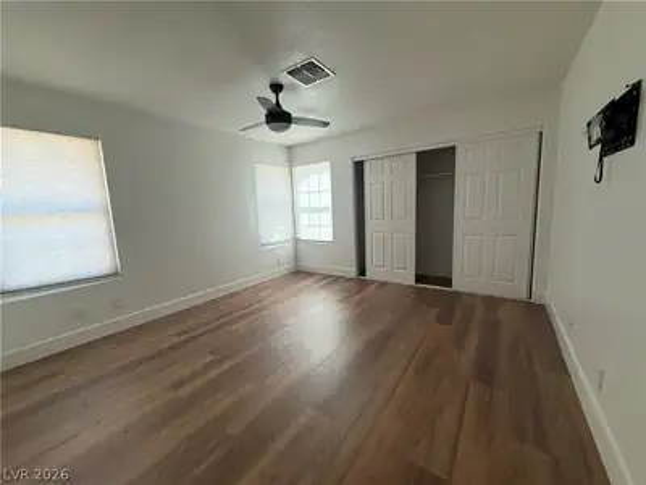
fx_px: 261
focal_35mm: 14
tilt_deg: -7.0
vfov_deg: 85.7
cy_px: 242
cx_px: 323
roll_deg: +3.0
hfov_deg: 102.1
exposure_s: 1/99
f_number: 2.2
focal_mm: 2.22
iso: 100
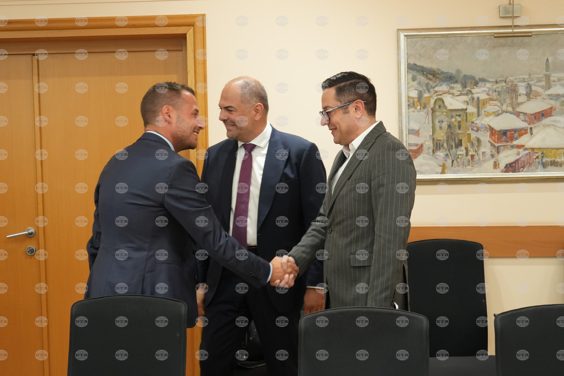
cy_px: 188
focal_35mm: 47
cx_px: 282
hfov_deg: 41.9
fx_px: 736
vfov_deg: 28.7
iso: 1250
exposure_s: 1/60
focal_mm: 47
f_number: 4
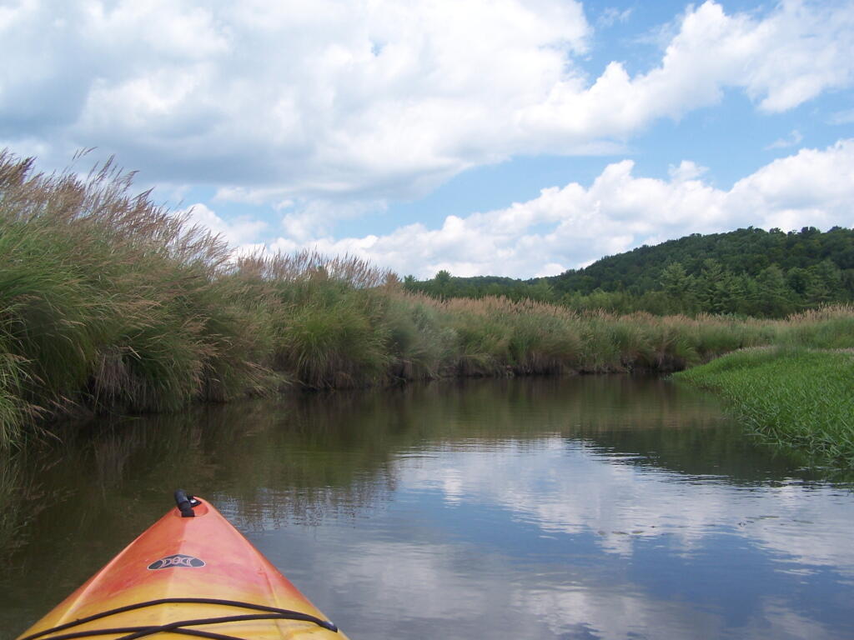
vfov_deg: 37.7
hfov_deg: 49.0
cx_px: 427
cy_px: 320
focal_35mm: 38
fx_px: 937
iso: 80
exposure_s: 1/800
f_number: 4
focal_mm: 6.3
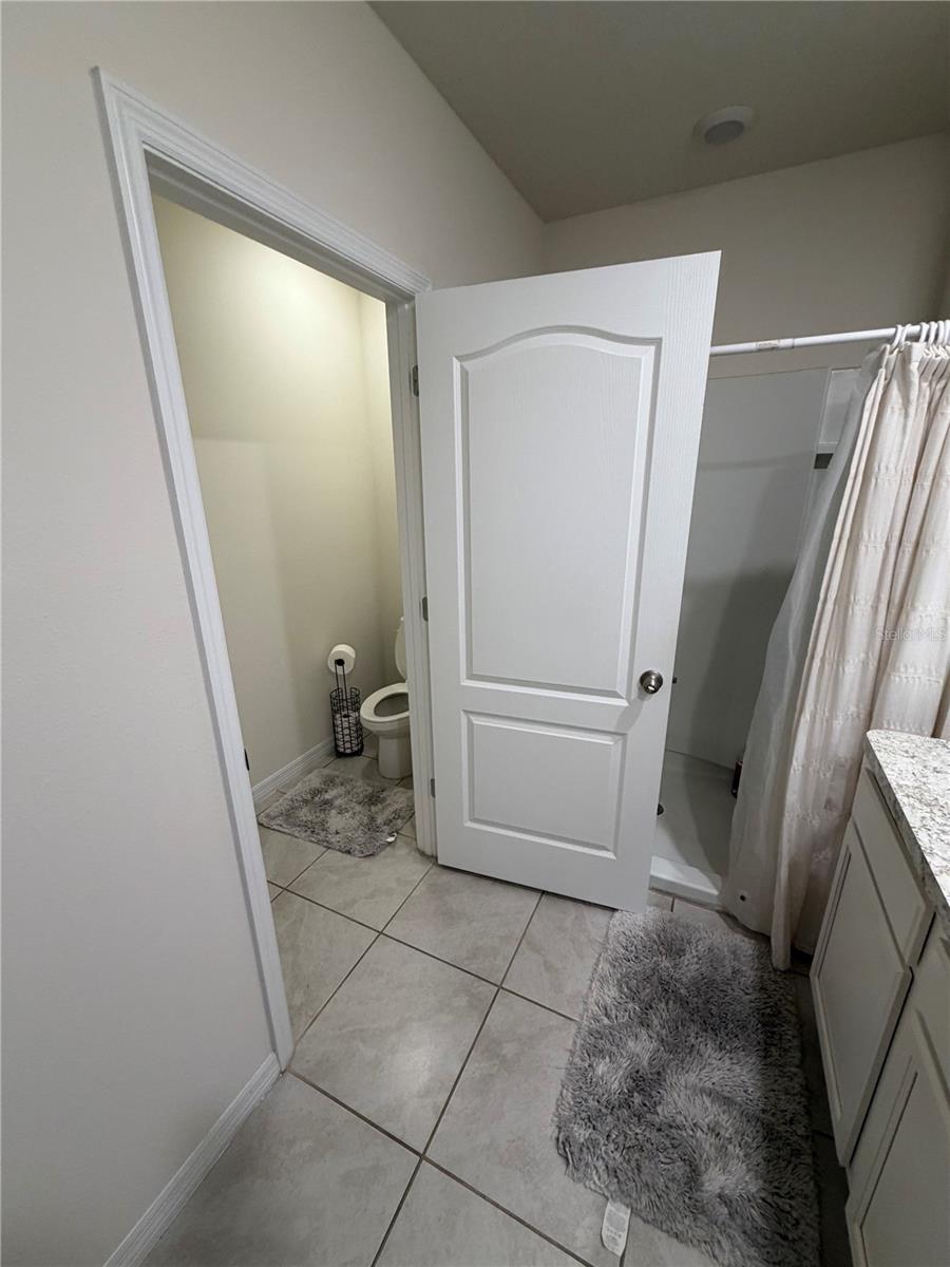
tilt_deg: -15.9
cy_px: 634
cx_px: 475
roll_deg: +2.2
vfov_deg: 102.1
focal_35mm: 14
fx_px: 512
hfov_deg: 85.7
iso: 160
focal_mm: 2.22
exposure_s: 1/60
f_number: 2.2
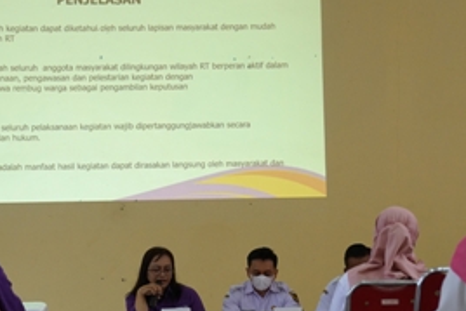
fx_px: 2137
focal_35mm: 165
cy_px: 308
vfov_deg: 8.3
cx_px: 226
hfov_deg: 12.4
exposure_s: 1/250
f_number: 4
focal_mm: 69
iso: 1600
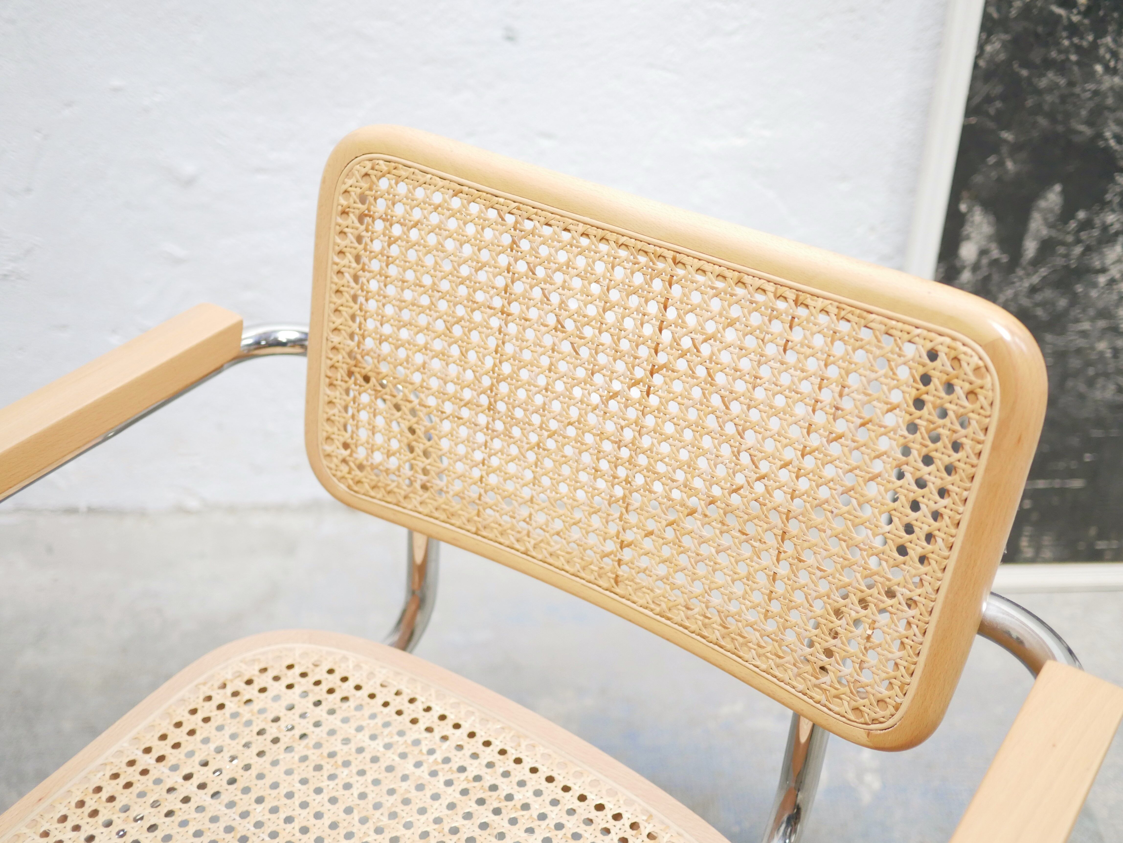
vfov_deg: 36.0
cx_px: 562
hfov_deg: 46.8
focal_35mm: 40
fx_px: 1298
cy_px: 422
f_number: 1.7
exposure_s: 1/60
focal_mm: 20
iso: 1000
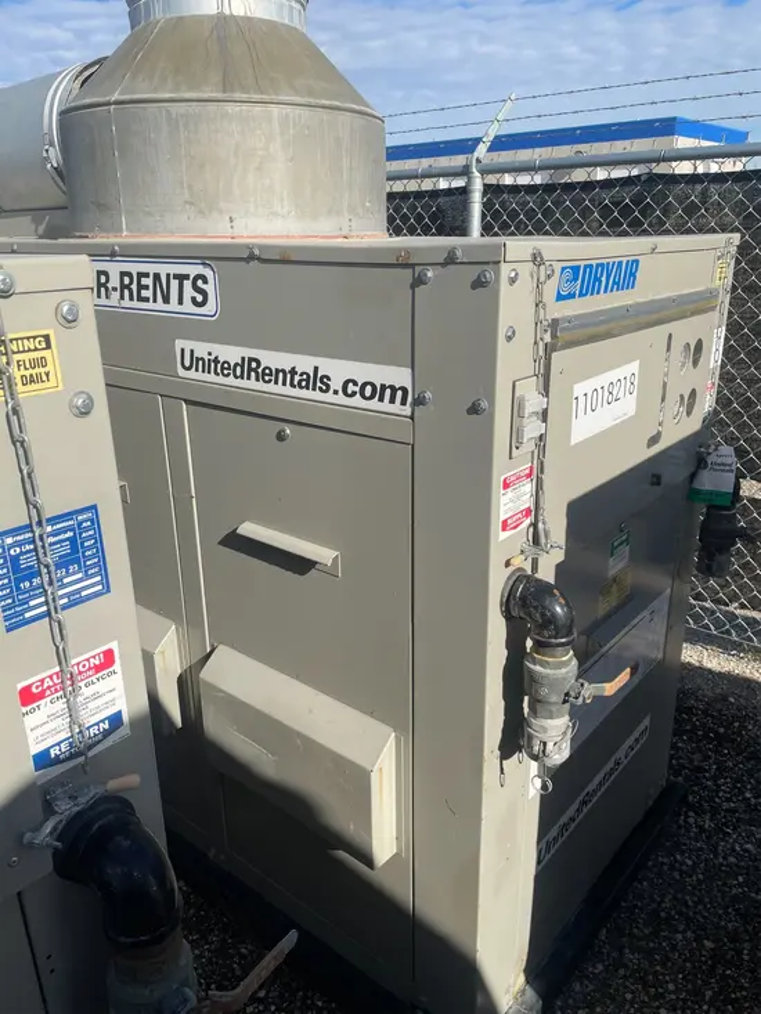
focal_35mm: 26
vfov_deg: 67.3
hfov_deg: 53.1
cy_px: 507
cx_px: 380
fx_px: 762
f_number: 1.6
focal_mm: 4.2
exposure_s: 1/3300
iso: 32
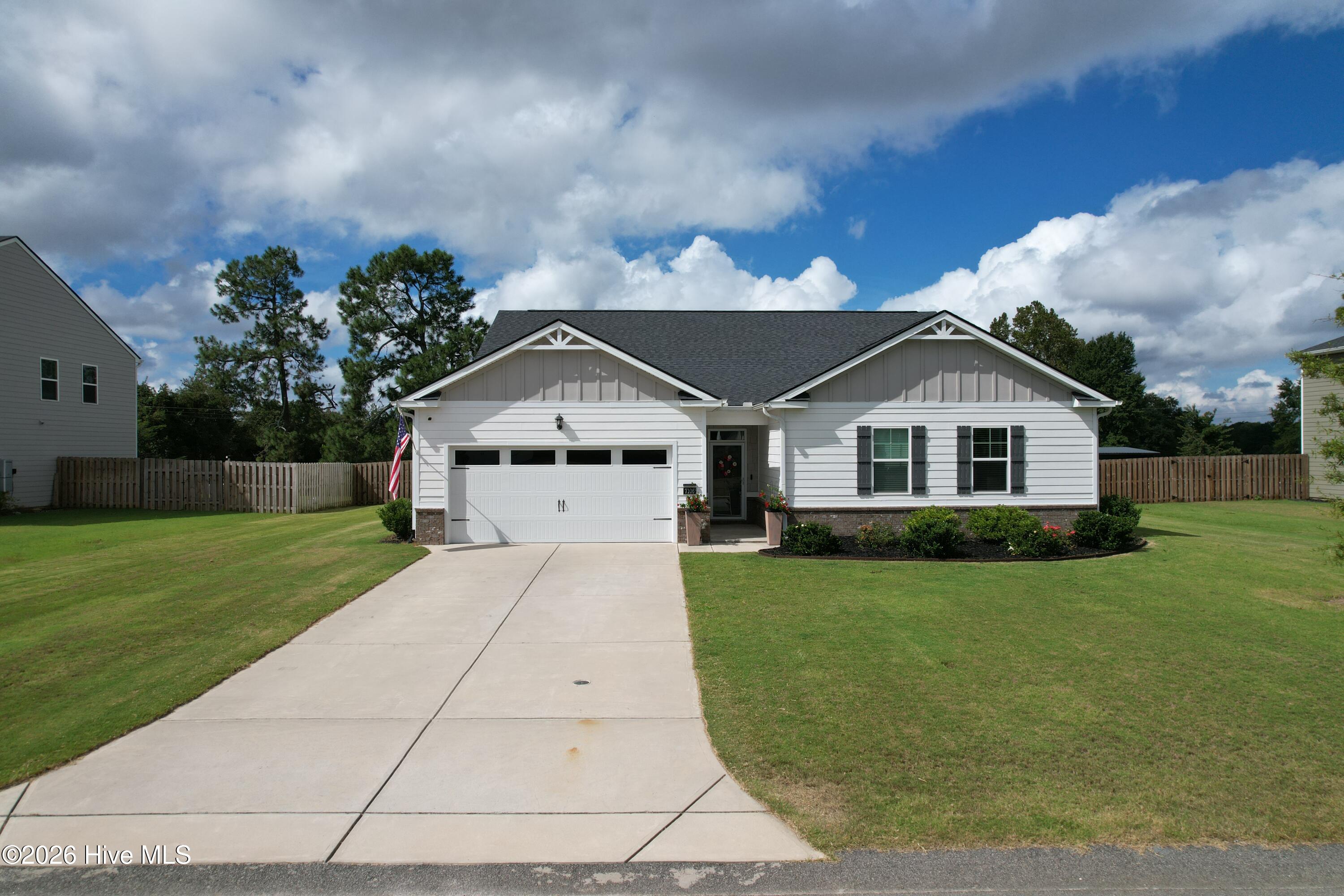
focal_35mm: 22
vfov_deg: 57.2
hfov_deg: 78.6
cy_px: 448
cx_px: 672
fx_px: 821
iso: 100
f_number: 2.8
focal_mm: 8.38
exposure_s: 1/3200
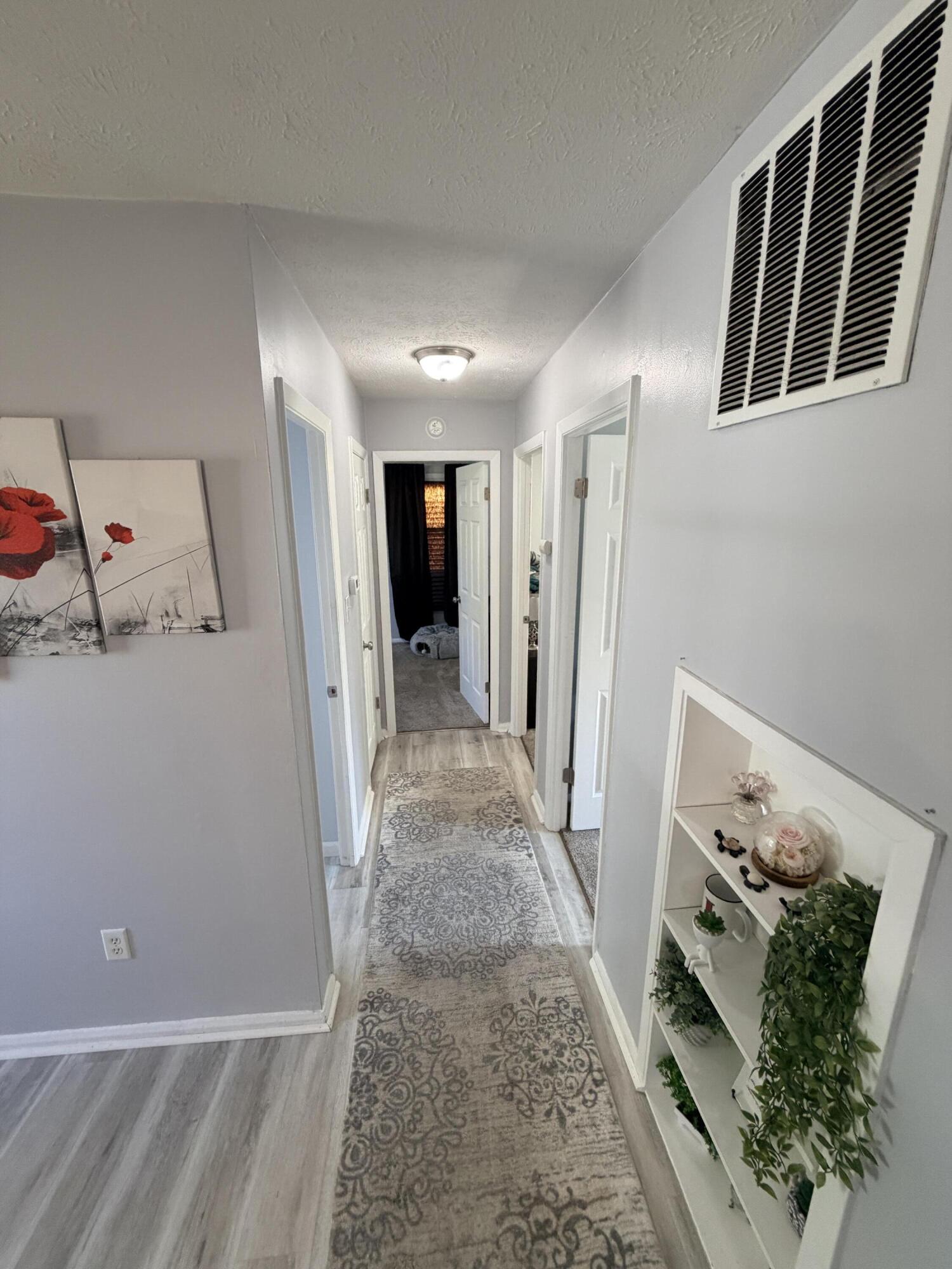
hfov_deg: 85.7
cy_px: 634
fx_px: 513
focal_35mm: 14
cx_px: 476
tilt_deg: -10.3
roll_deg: +1.0
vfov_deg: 102.1
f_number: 2.2
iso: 250
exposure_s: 1/120
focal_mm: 2.22
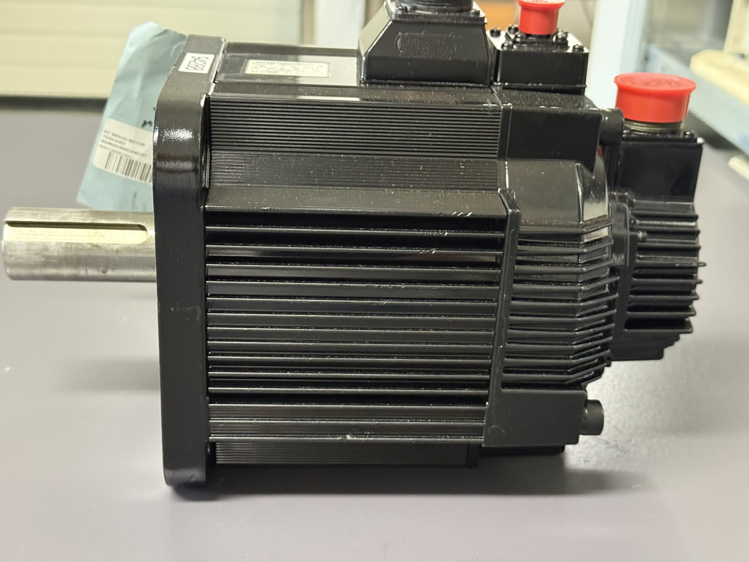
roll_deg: -2.3
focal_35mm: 48
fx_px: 1039
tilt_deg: -23.8
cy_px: 281
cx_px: 374
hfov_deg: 39.7
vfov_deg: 30.3
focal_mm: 6.76
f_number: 1.78
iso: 640
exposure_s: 1/25
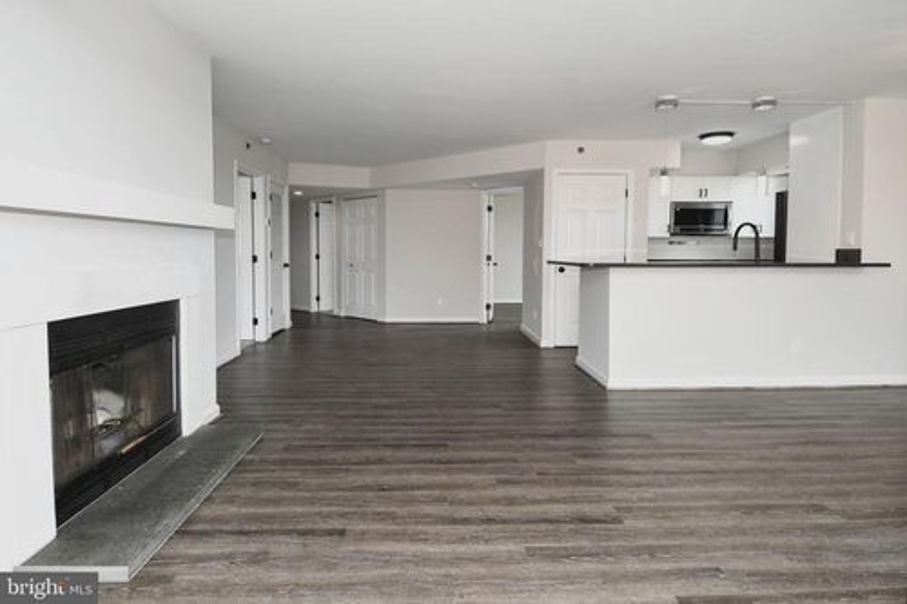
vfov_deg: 67.3
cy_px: 302
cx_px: 454
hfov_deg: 90.0
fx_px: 453
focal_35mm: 18
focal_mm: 12
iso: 200
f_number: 5
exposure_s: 1/100
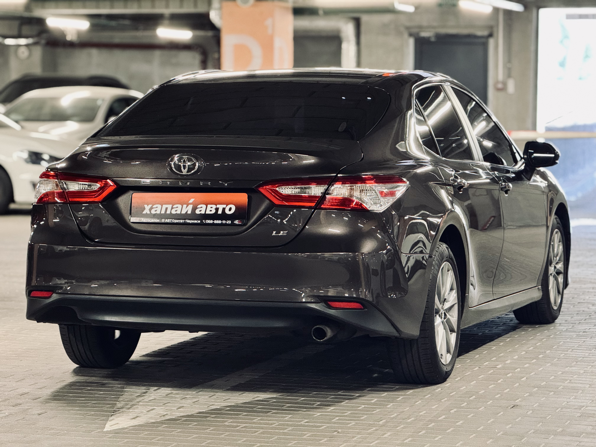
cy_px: 224
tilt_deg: -2.6
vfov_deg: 12.3
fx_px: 2066
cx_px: 298
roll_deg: -0.5
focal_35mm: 120
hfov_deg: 16.4
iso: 500
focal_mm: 15.66
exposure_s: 1/33
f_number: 2.8
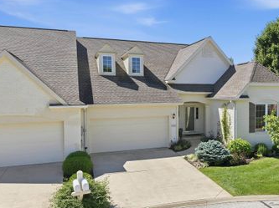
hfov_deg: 50.5
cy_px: 104
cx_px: 185
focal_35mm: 36
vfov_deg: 39.6
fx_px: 290
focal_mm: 8.7
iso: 150
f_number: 1.8
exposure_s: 1/3000
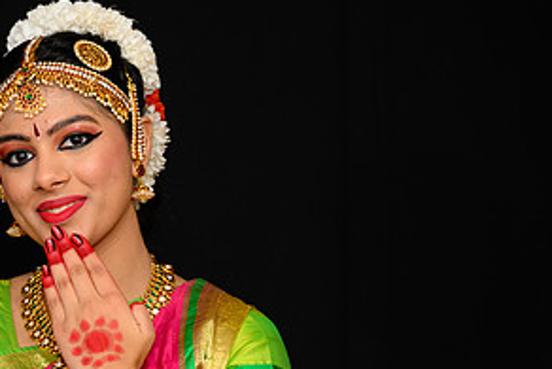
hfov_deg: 14.6
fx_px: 2132
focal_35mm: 139
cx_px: 38
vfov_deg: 9.9
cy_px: 277
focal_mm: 70
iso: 800
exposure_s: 1/125
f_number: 5
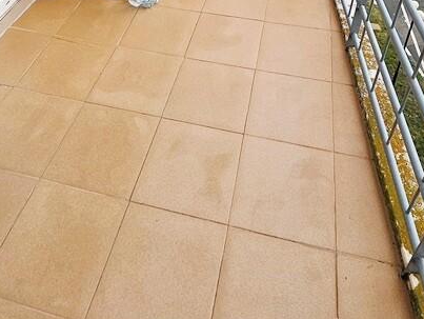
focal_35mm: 33
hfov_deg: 55.3
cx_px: 216
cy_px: -42
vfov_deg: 35.8
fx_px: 405
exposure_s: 1/1120
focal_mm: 1.7
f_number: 2.2
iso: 32
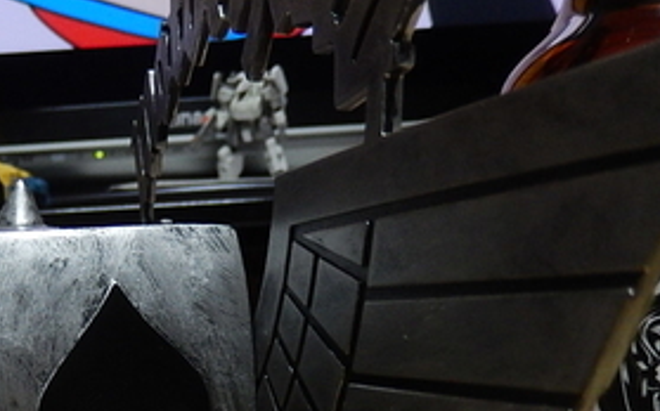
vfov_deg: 21.6
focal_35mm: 57
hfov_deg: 34.3
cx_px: 104
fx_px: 1025
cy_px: 449
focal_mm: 4.5
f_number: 3.4
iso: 400
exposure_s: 1/25
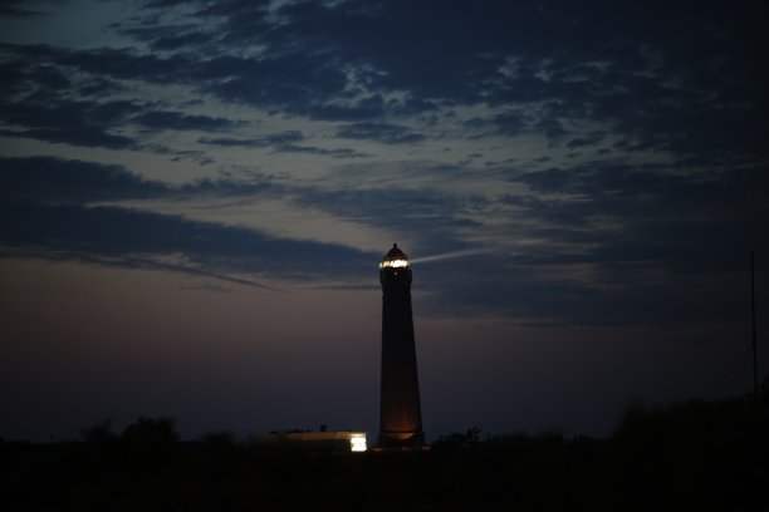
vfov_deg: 6.9
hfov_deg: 10.3
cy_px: 256
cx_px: 384
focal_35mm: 200
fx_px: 4272
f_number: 4
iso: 320
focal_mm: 200
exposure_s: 1
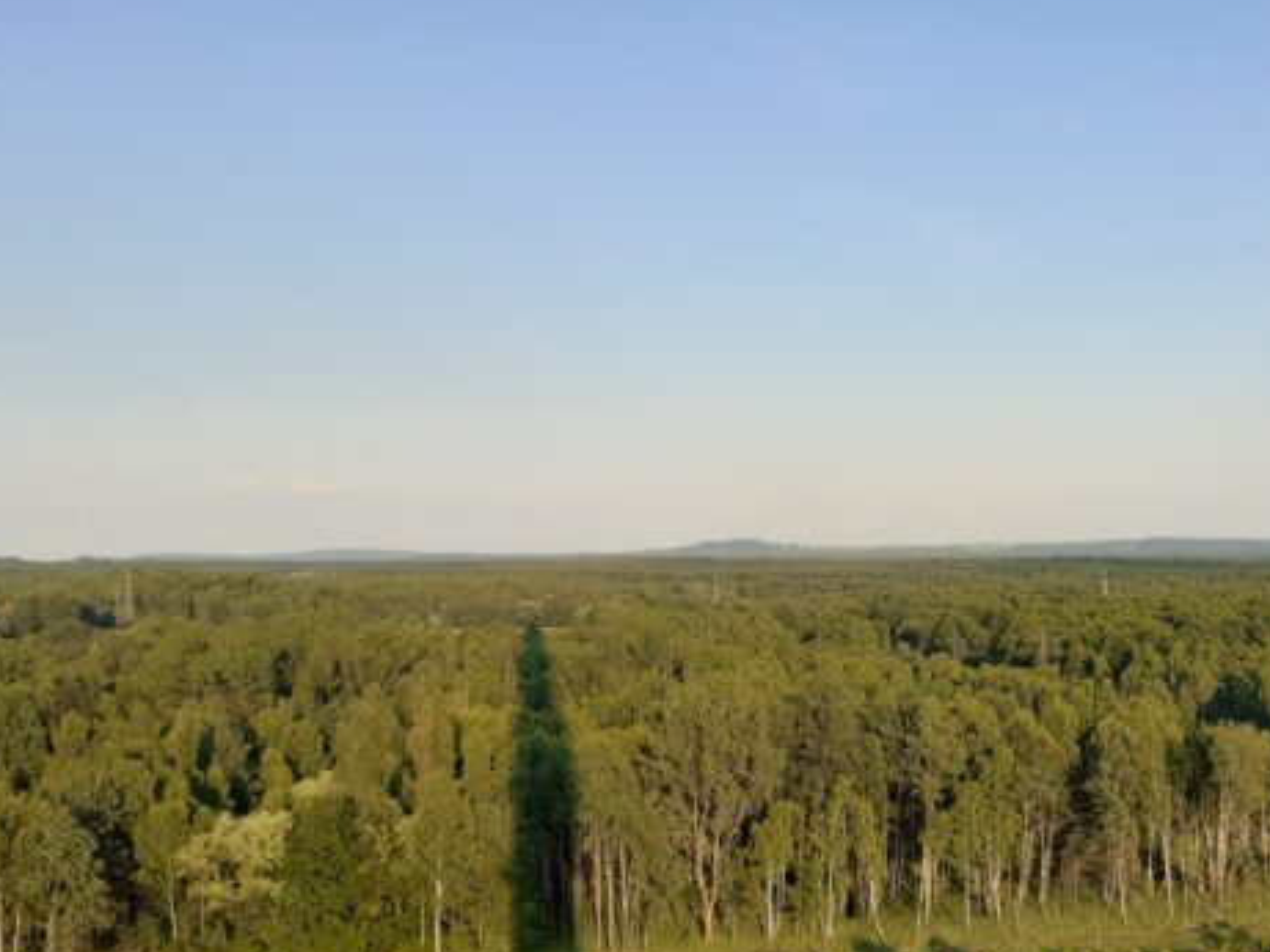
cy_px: 616
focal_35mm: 45
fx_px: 1651
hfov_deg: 41.2
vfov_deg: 32.0
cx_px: 909
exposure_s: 1/835
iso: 40
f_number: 1.9
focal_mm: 3.6
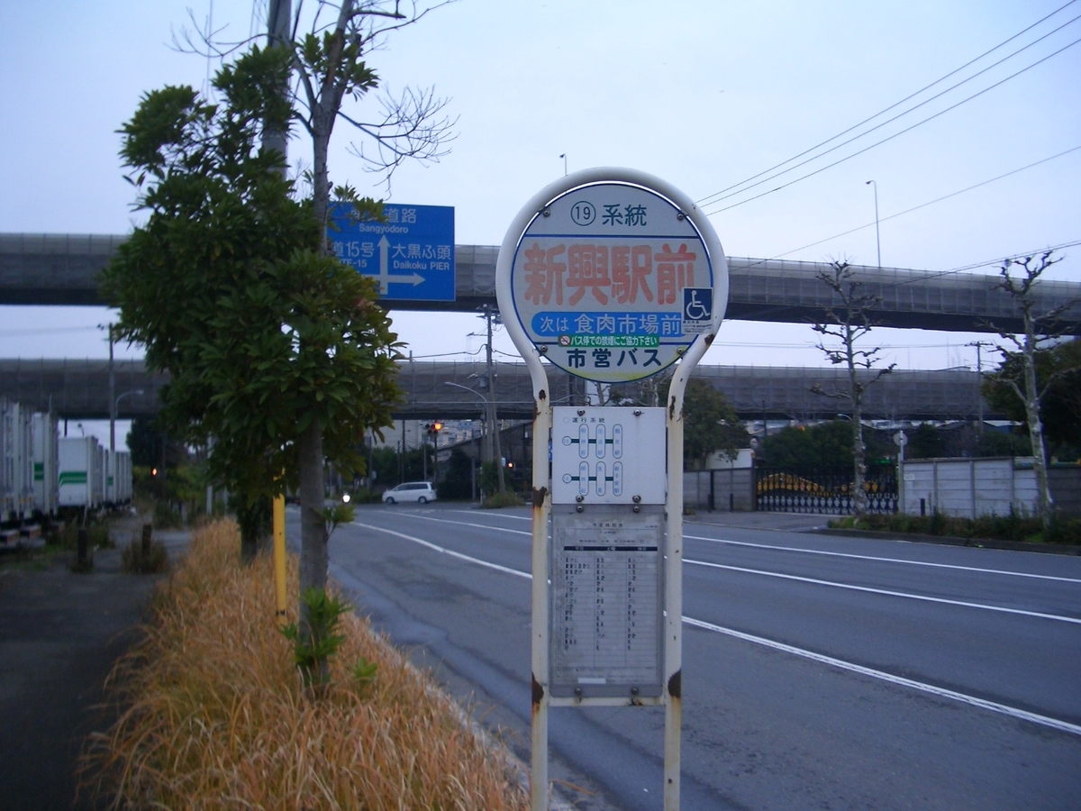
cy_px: 406
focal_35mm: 35
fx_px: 1093
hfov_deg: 52.6
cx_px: 540
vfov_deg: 40.7
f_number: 2.6
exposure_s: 1/125
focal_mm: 5.8
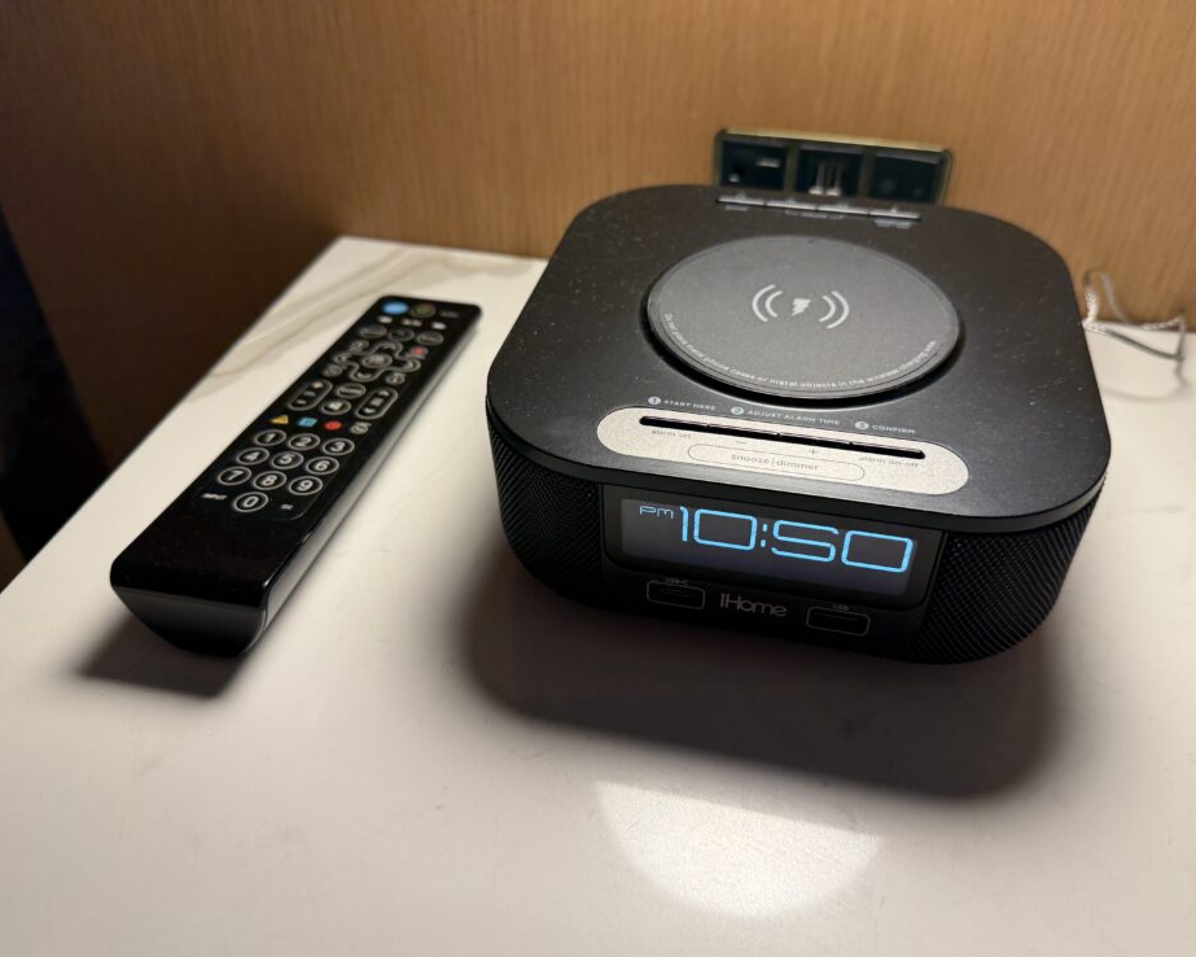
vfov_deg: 54.9
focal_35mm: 26
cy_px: 478
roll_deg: -1.1
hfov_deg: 66.0
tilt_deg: -39.3
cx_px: 639
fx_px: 920
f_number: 1.78
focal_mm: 6.76
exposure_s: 1/120
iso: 160
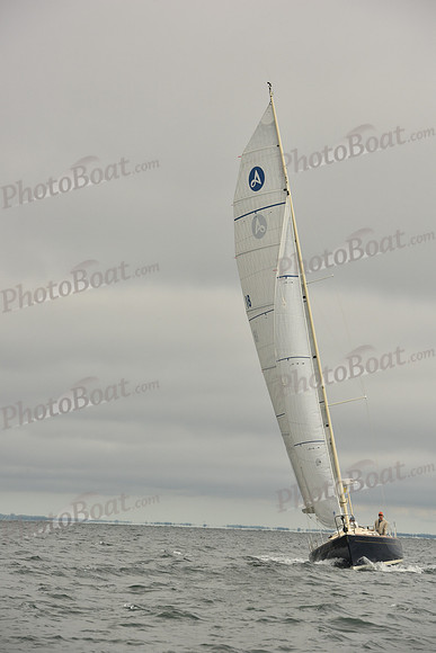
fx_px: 2905
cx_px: 218
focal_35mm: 160
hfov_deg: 8.6
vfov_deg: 12.8
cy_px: 326
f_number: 10
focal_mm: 160
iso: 320
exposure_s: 1/800
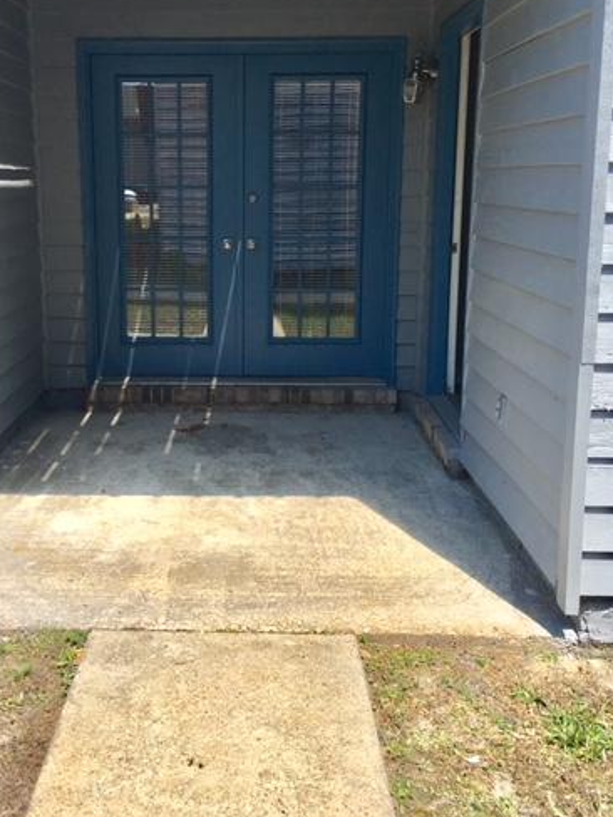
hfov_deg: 37.5
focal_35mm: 38
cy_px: 350
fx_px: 897
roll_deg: +0.8
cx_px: 228
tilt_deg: -8.3
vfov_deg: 48.8
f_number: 2.2
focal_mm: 4.15
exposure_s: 1/1261
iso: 25
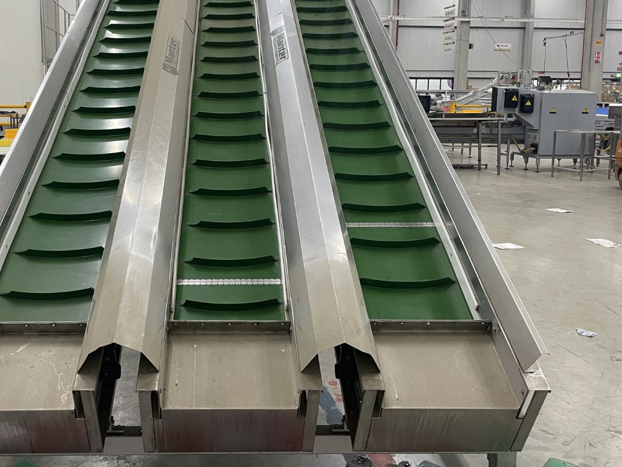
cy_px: 167
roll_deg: +0.0
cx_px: 245
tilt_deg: -6.8
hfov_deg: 51.0
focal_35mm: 36
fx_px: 647
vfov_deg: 39.3
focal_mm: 4.2
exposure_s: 1/60
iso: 125
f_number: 1.6
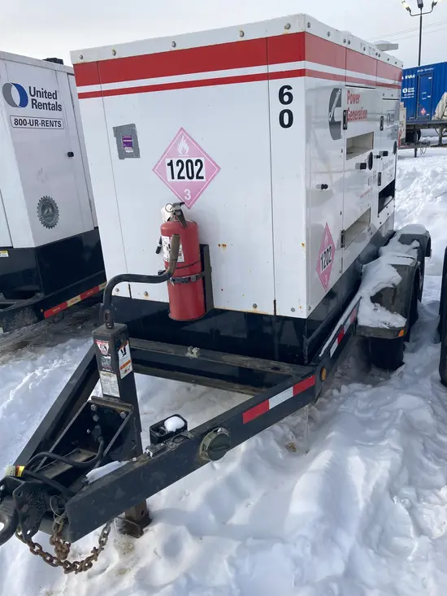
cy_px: 298
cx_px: 224
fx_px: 482
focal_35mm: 28
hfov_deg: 49.8
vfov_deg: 63.4
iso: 20
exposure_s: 1/1279
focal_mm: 3.99
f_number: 1.8
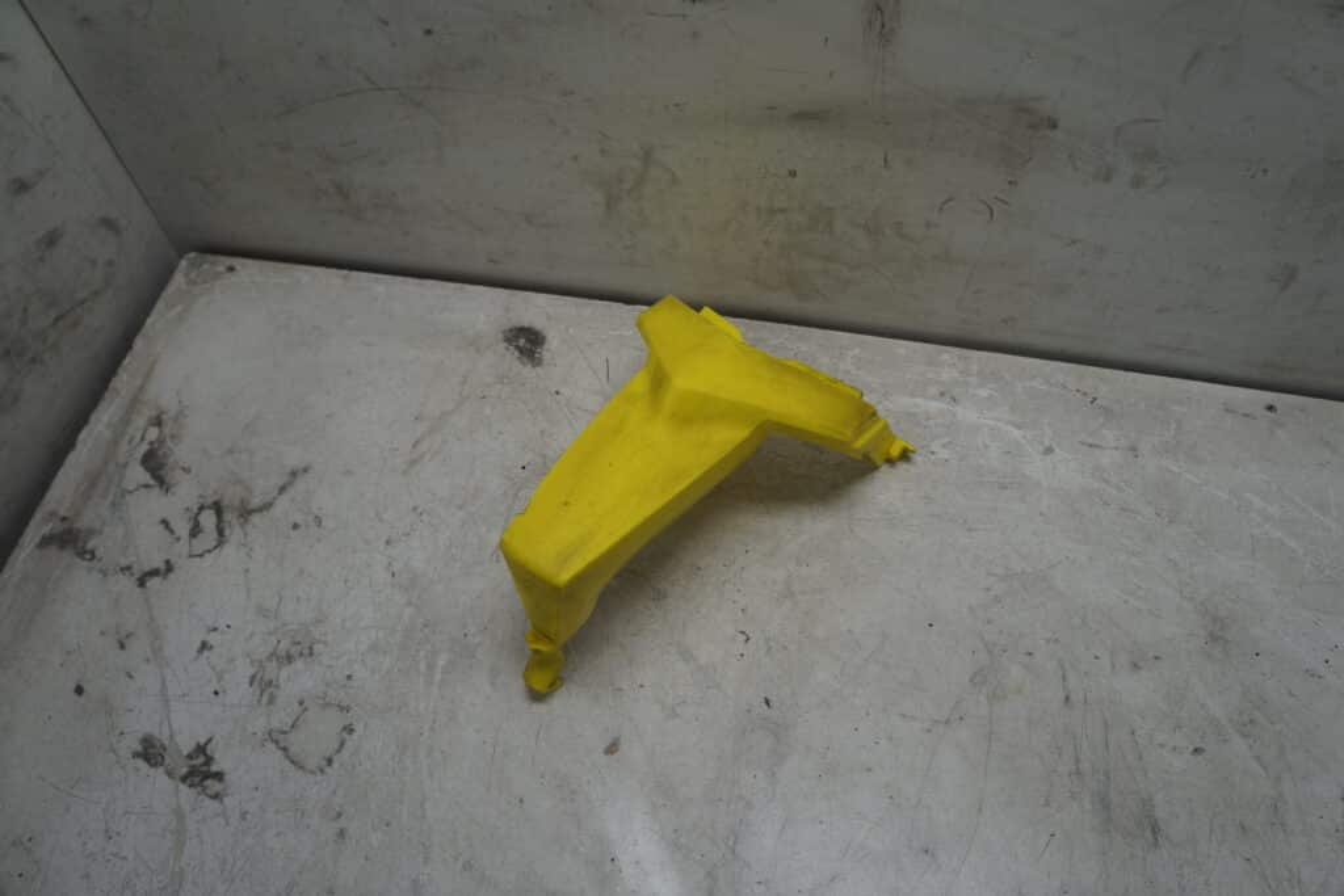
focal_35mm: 27
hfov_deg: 67.4
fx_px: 1008
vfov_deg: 47.9
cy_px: 448
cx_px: 672
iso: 160
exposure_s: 1/60
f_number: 6.3
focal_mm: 18
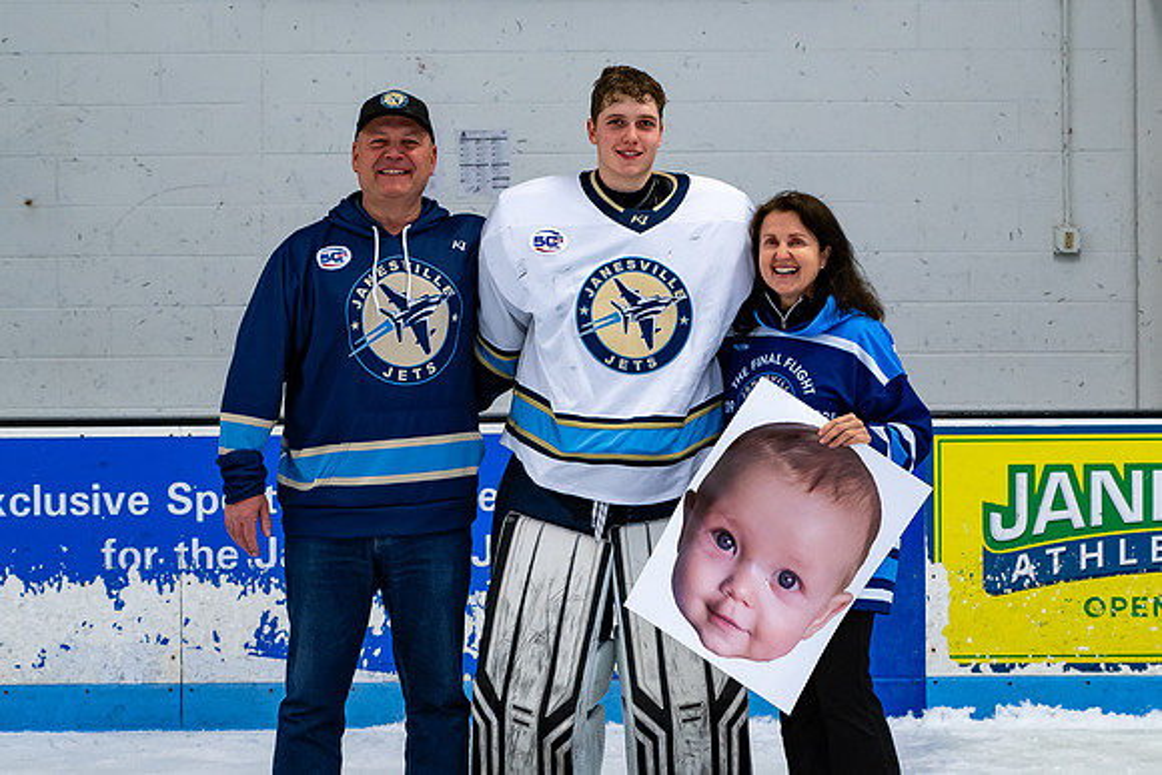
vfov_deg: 13.5
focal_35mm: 102
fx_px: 3283
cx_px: 589
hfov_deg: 20.1
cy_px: 318
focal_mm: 48
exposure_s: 1/250
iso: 500
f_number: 4.5
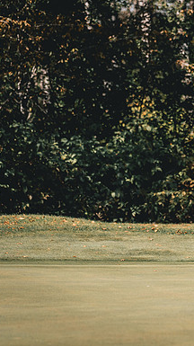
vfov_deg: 6.7
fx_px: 2951
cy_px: 211
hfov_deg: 3.8
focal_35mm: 322
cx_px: 205
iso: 400
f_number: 2.8
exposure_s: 1/8000
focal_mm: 150
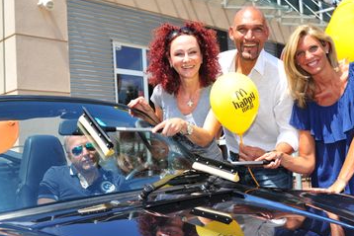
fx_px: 492
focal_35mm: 50
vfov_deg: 27.0
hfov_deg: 39.6
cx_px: 181
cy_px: 132
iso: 200
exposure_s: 1/800
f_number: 4.5
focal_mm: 35
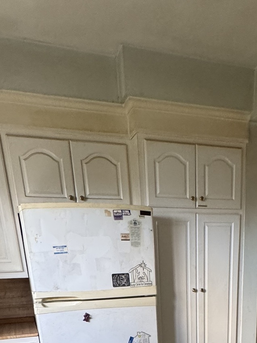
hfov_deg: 37.1
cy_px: 413
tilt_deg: -21.6
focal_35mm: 38
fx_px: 376
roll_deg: +2.1
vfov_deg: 37.1
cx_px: 181
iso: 320
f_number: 2.2
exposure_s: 1/76
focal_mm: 2.22
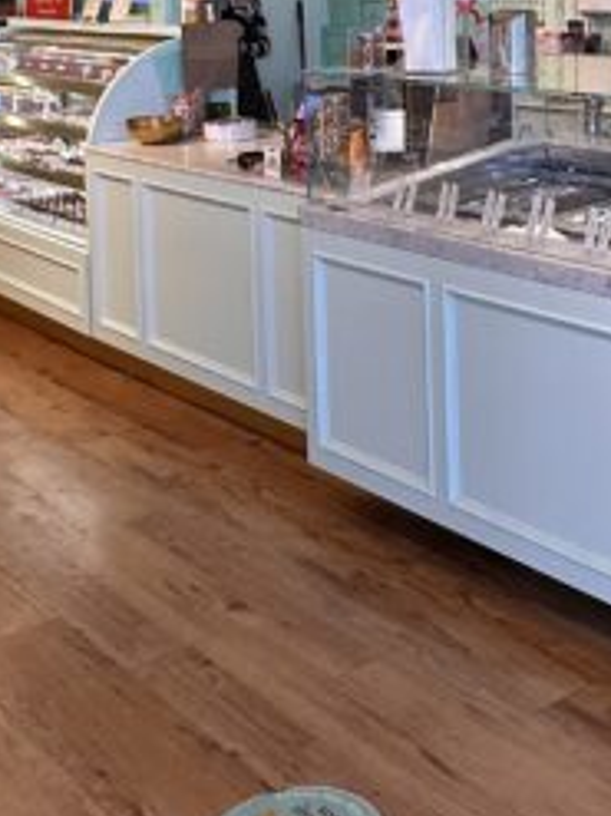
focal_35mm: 58
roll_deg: +0.6
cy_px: 40
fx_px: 1366
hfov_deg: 24.8
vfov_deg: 31.3
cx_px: 485
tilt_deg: -2.8
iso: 50
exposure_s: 1/120
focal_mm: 2.22
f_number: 2.2
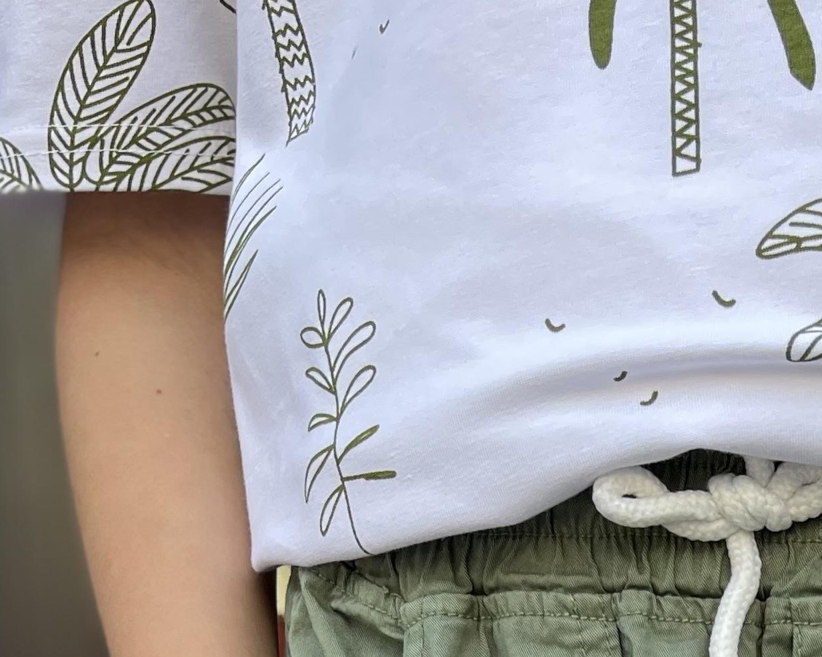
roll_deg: +1.9
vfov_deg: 15.7
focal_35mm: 83
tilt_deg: -10.5
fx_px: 2019
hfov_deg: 22.2
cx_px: 820
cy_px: 1187
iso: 50
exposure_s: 1/378
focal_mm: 5.1
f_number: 1.6
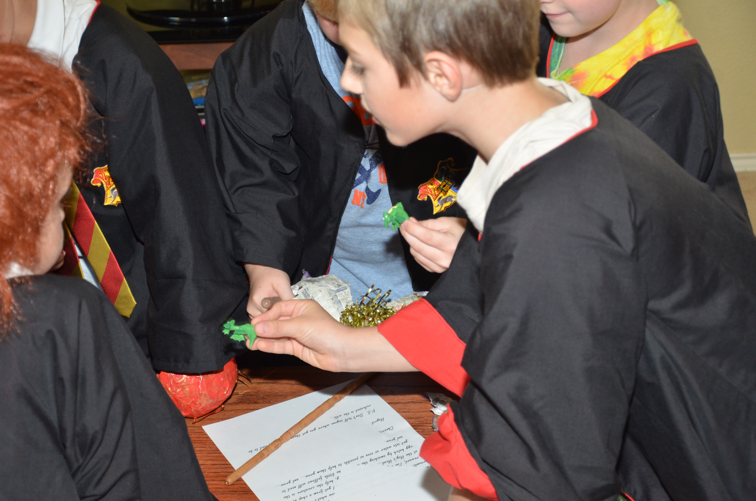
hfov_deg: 28.1
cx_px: 378
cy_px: 250
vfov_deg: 18.8
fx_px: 1509
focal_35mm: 72
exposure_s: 1/60
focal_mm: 48
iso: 800
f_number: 4.8
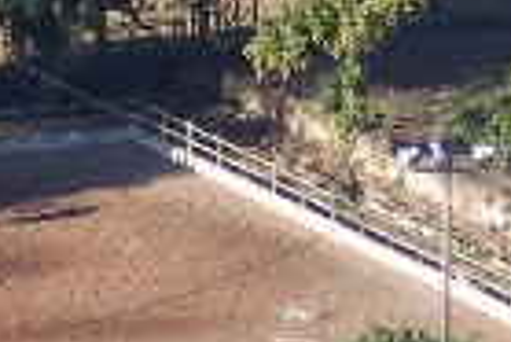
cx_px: -18
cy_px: 188
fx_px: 9662
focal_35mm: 680
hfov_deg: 3.0
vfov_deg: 2.0
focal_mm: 24
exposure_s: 1/350
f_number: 4.8
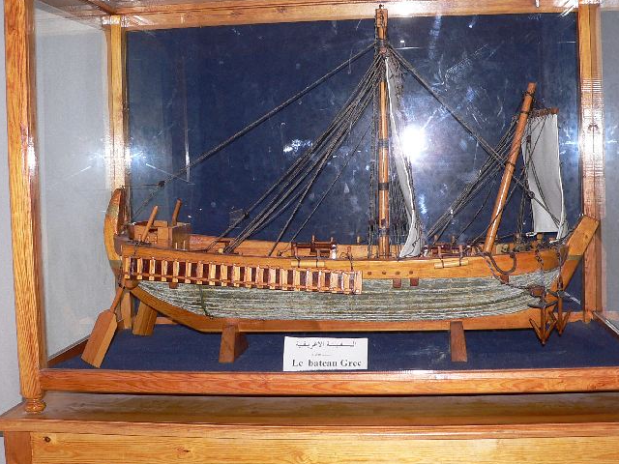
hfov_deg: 42.1
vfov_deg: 32.1
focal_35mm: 45
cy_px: 194
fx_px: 805
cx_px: 327
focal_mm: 6
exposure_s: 1/60
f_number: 2.8
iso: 80
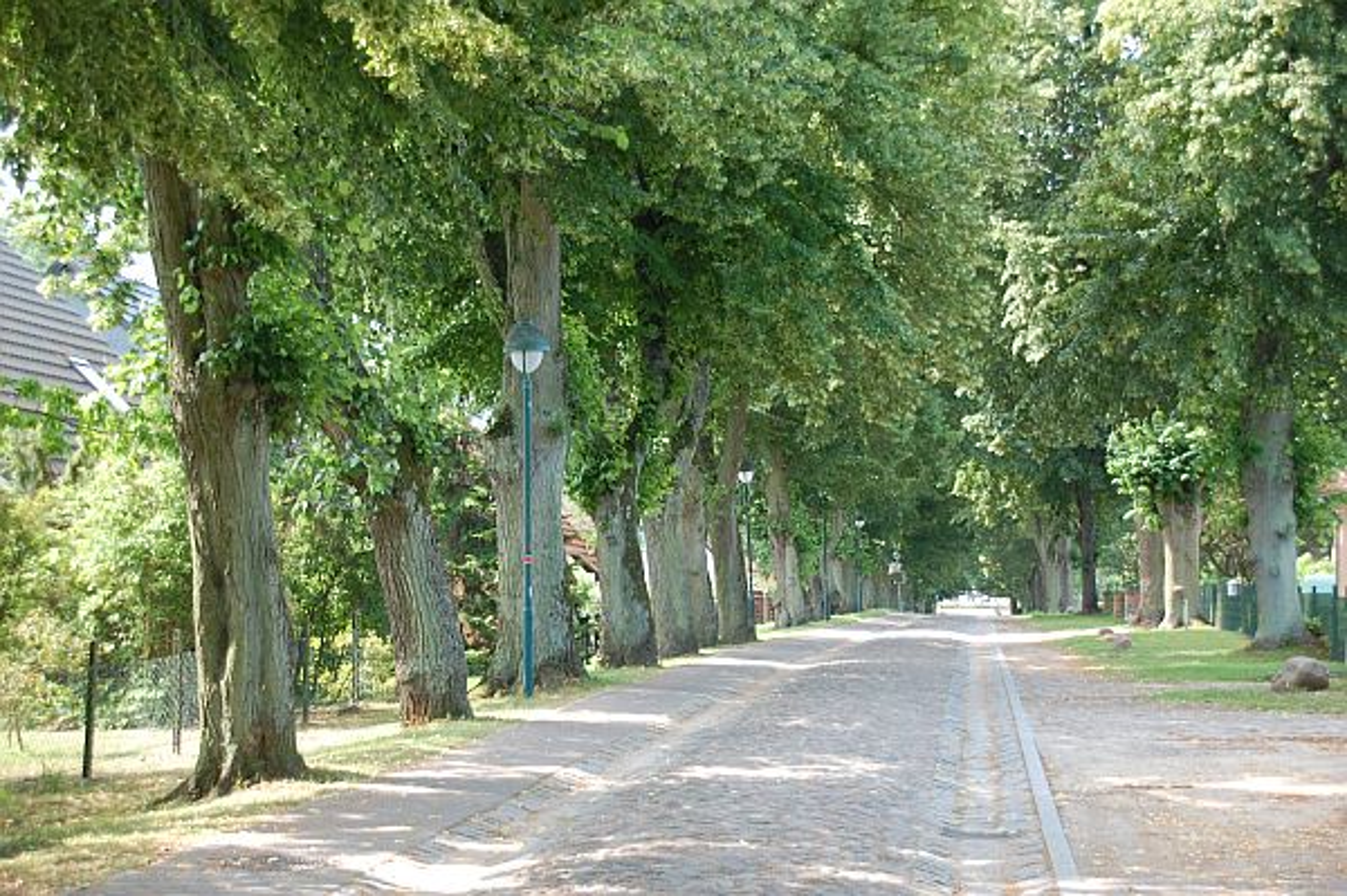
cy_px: 448
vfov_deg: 17.5
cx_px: 674
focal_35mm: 78
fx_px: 2916
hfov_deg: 26.0
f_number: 5
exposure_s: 1/60
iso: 200
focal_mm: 52
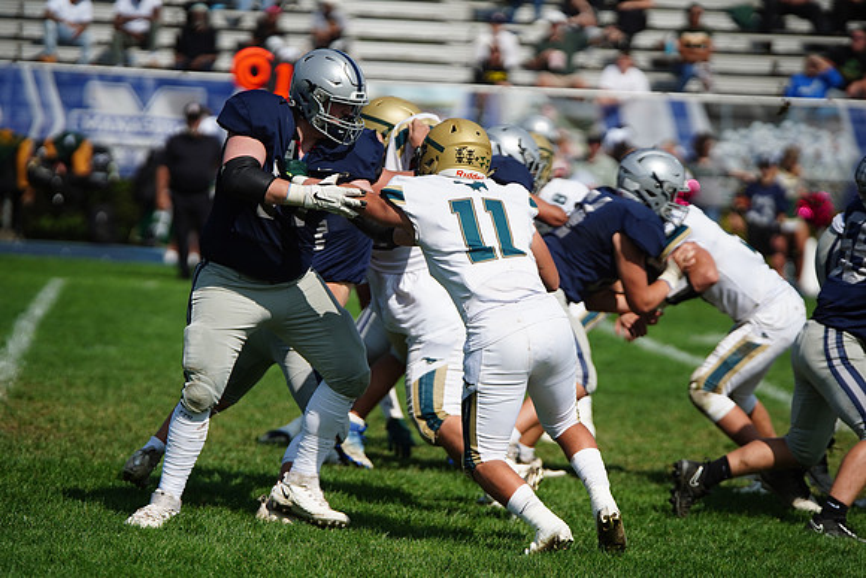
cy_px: 289
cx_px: 433
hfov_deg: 8.3
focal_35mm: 247
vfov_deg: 5.6
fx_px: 5943
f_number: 2.8
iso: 400
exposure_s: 1/8000
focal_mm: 247
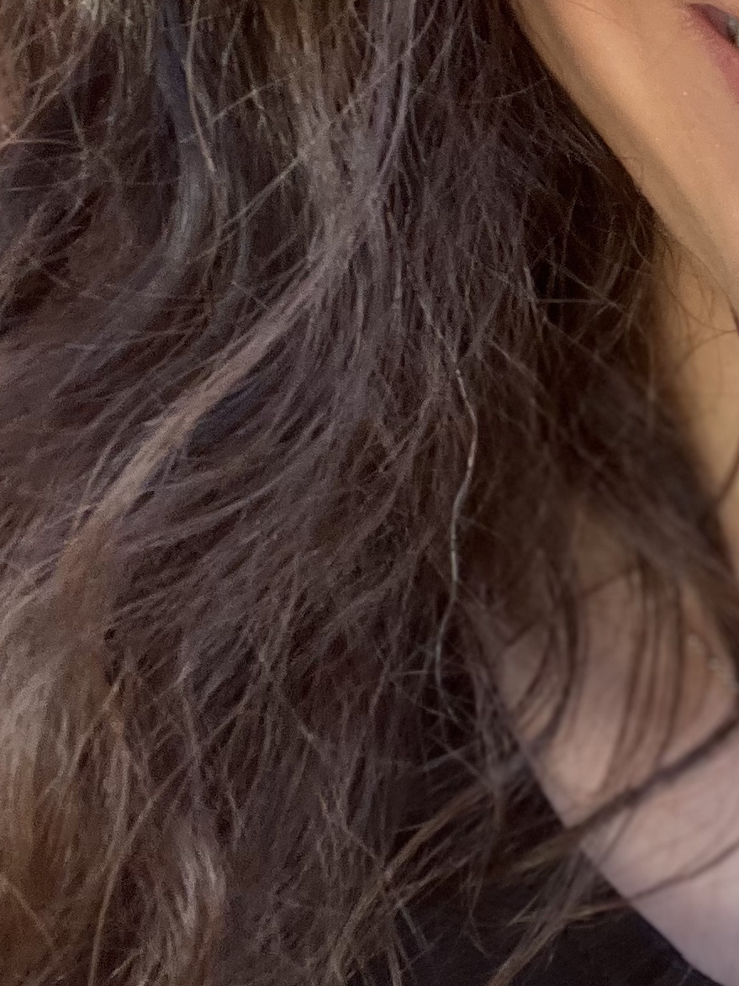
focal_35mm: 79
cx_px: 803
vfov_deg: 23.7
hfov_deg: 18.0
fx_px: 2250
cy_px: -3
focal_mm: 2.71
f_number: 2.2
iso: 40
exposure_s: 1/121
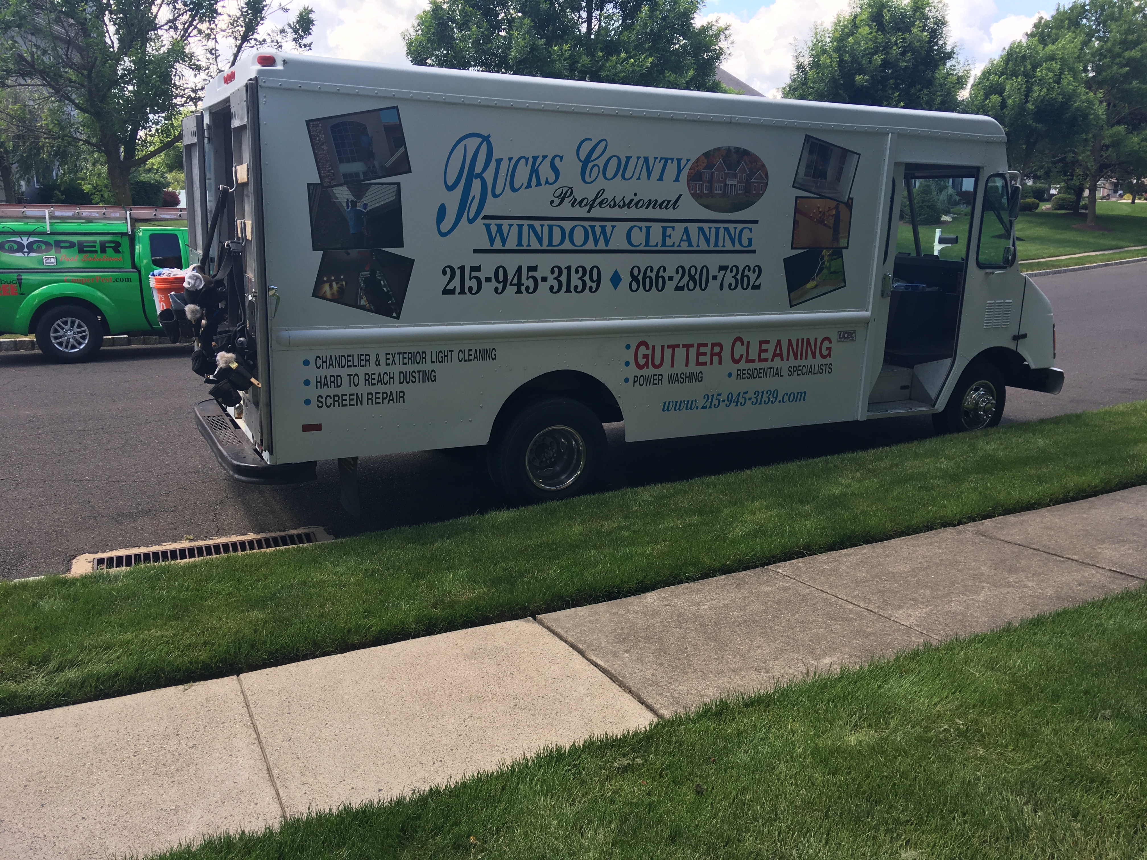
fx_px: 961
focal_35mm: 29
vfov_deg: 48.2
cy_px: 430
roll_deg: +1.0
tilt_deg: -11.9
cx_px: 574
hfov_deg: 61.7
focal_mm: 4.15
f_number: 2.2
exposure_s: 1/275
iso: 25
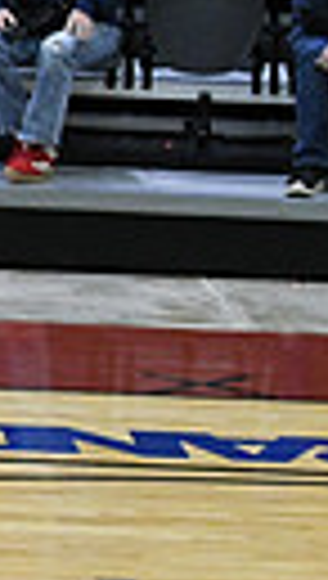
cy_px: 434
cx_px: -935
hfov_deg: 2.4
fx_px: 7588
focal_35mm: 493
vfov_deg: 4.4
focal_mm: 70
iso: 5000
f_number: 4
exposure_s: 1/500
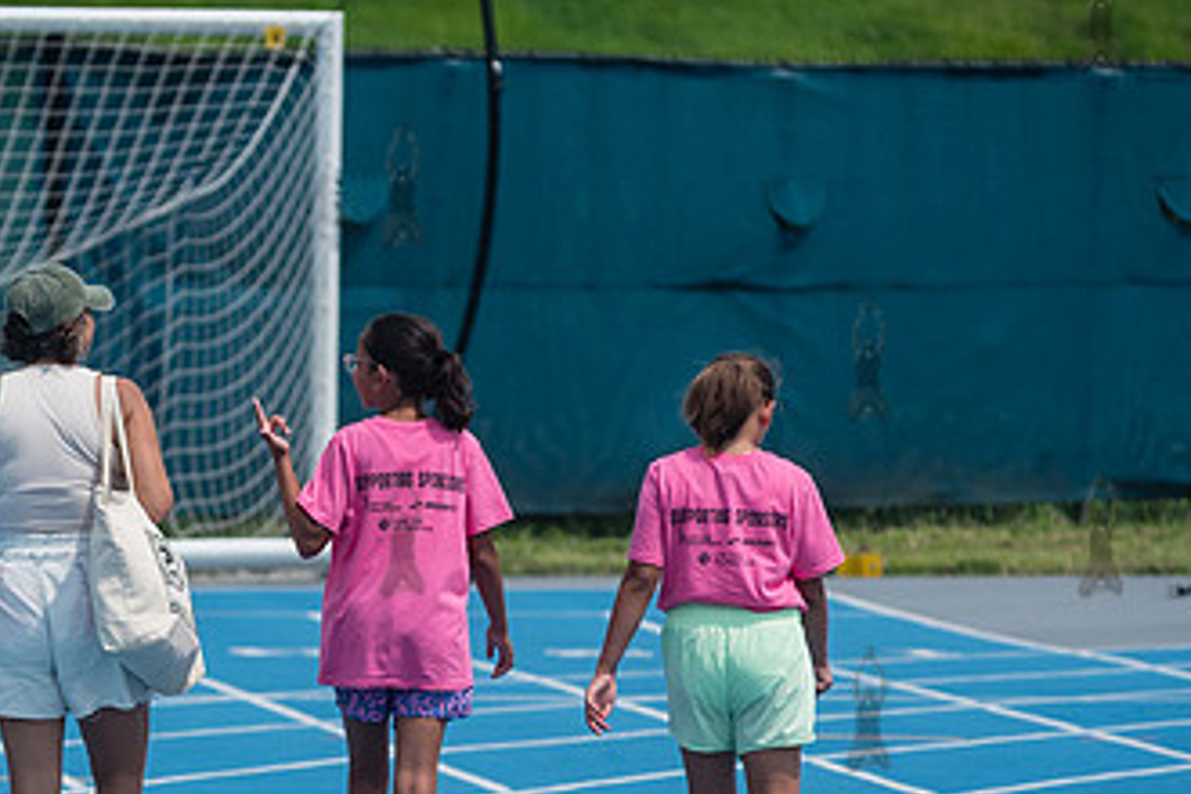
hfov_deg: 4.7
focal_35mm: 436
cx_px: 297
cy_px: 528
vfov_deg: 3.2
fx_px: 14423
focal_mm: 200
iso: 160
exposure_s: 1/1600
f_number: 5
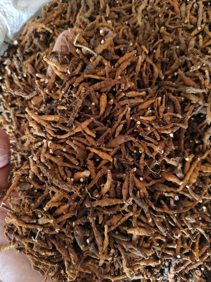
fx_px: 187
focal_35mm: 23
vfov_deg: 73.9
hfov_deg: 58.9
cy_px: 141
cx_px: 106
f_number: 1.88
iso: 2760
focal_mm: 5.56
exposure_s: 1/247
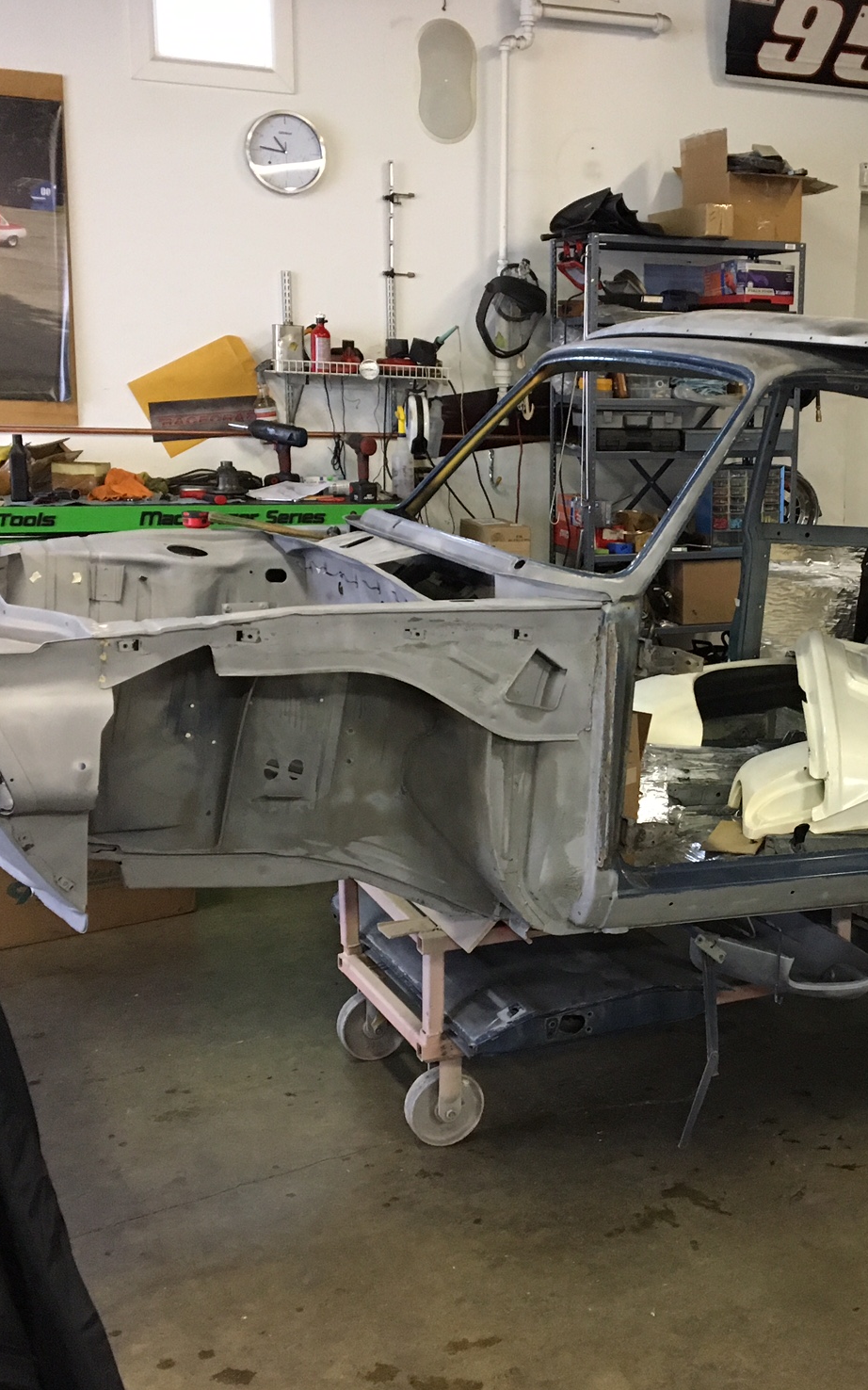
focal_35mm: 42
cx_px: 677
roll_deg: -1.1
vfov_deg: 47.2
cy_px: 695
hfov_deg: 29.9
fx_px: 1590
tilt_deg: -11.4
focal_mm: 4.15
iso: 160
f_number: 2.2
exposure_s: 1/30
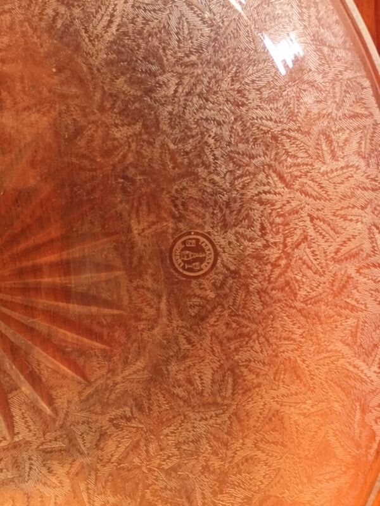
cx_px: 190
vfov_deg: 61.7
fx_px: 424
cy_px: 253
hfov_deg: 48.2
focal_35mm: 29
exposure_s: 1/25
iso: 250
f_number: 2.2
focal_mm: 4.15
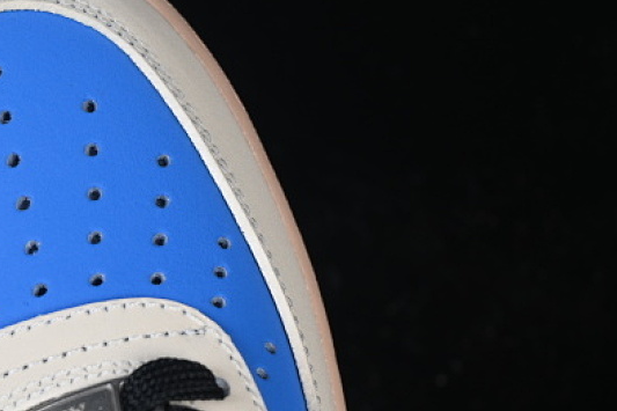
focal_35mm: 152
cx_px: 35
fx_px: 2604
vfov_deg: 9.0
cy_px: 318
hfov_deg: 13.4
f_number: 7.1
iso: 160
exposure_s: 1/60
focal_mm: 50
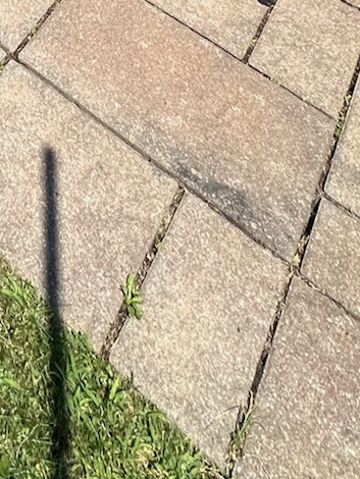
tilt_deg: -10.4
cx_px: -200
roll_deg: -3.4
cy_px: -537
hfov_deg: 20.2
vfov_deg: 17.8
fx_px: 845
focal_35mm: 61
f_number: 2.2
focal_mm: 2.22
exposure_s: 1/1289
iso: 40
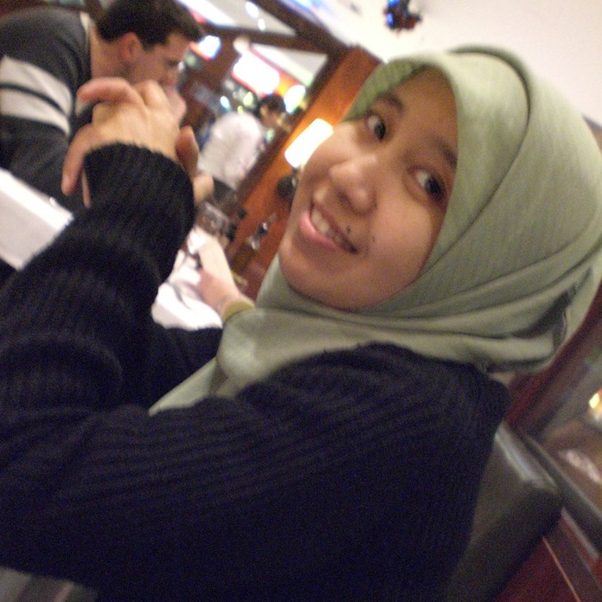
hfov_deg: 37.6
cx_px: 301
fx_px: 885
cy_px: 382
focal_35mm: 45
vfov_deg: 37.3
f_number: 3.1
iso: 800
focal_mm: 6.3
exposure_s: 1/15
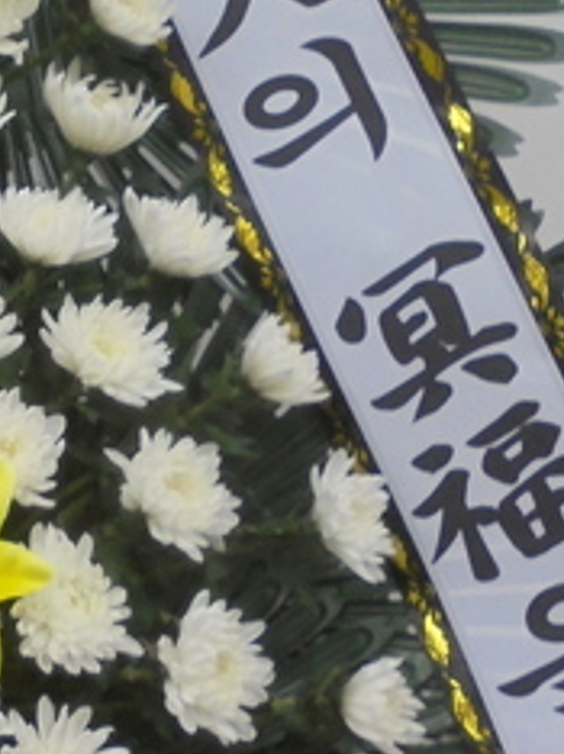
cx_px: -142
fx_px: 1937
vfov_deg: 22.0
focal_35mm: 89
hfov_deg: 15.8
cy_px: 296
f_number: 3.5
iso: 160
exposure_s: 1/30
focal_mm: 4.6
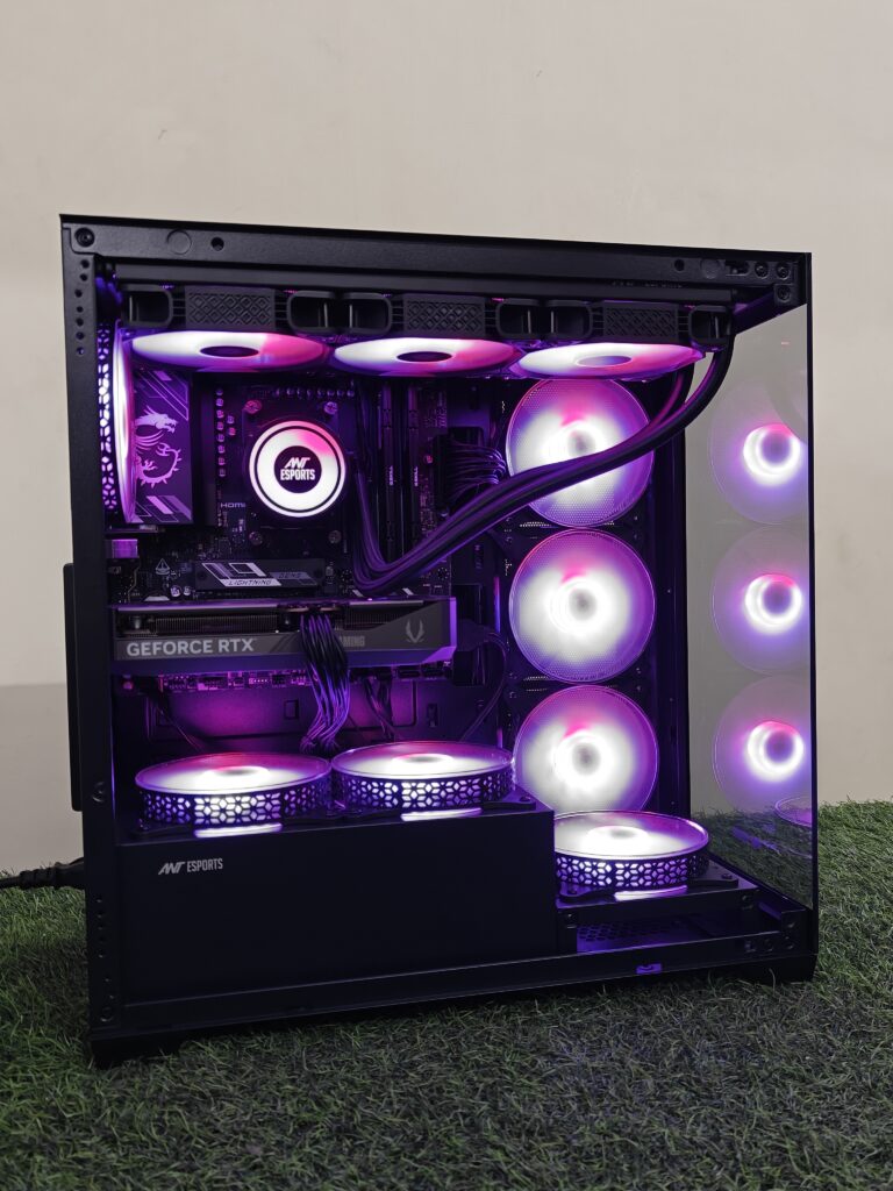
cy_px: 596
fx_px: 1032
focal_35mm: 30
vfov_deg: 60.0
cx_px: 446
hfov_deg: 46.8
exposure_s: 1/50
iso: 125
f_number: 1.8
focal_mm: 5.59
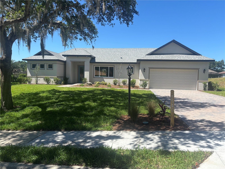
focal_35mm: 26
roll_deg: -1.7
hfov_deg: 67.3
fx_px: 169
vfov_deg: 53.1
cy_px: 84
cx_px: 112
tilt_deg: -3.0
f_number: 1.6
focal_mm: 5.96
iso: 50
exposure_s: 1/2242
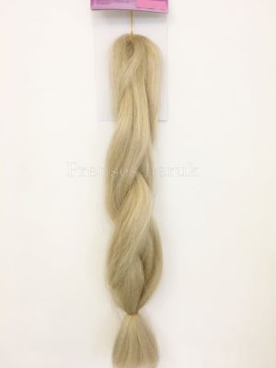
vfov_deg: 61.7
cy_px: 184
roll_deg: +0.3
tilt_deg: -6.0
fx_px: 308
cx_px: 138
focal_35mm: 29
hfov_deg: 48.2
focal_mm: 4.15
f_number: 2.2
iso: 32
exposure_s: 1/17
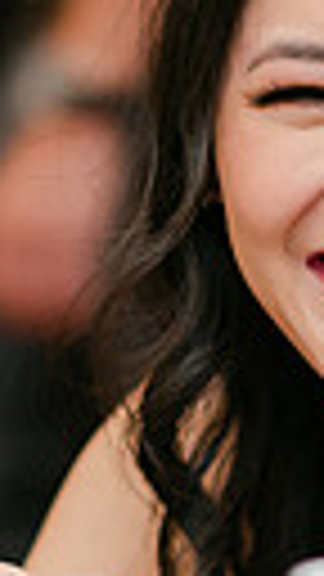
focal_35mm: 402
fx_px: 6140
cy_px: 567
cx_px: 468
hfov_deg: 3.0
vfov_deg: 5.4
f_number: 2
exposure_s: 1/125
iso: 320
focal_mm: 85
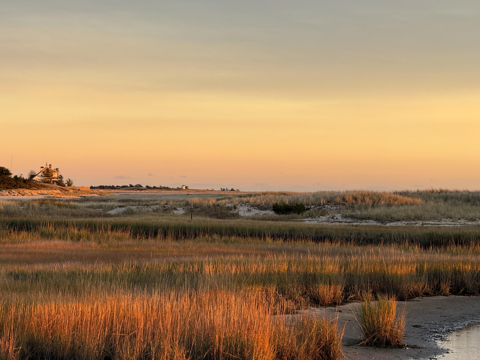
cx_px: 240
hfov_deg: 16.4
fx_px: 1664
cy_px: 180
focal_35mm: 120
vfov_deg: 12.3
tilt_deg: +0.2
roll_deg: -1.3
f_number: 2.8
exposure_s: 1/125
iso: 50
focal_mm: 15.66
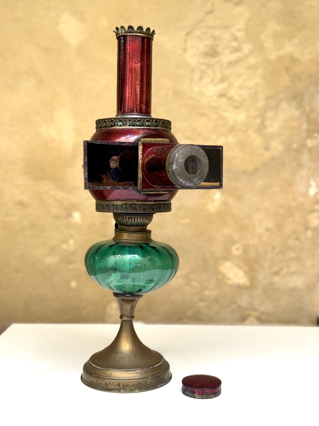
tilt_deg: -4.1
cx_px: 160
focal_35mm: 48
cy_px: 213
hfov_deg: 30.3
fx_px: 590
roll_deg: +1.1
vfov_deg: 39.7
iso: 125
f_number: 1.78
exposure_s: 1/60
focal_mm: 6.76
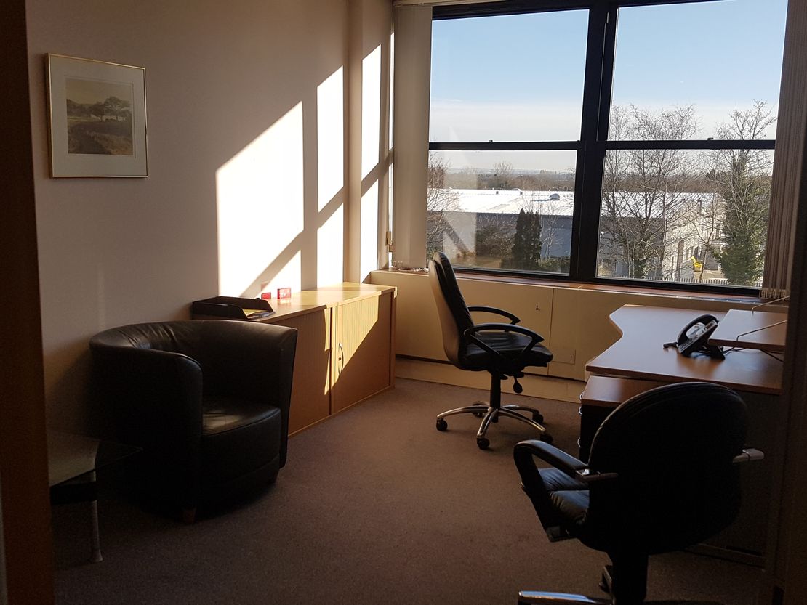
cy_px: 302
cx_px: 404
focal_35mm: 26
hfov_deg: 67.3
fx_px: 606
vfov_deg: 53.1
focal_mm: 4.2
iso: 40
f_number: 1.7
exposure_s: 1/692
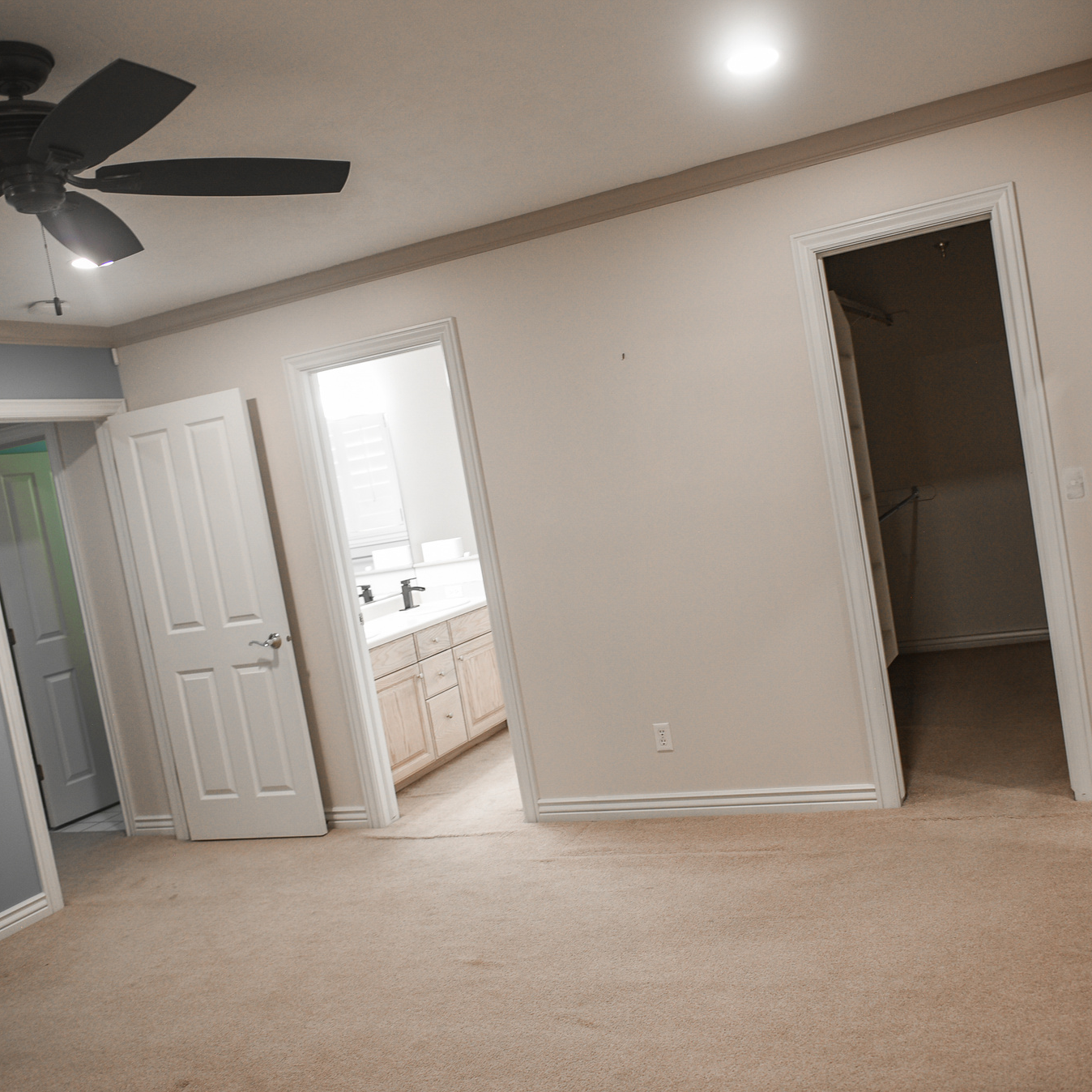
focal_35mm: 31
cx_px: 638
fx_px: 1106
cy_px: 550
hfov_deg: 52.3
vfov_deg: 52.5
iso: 320
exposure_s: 1/25
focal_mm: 24
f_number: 2.8
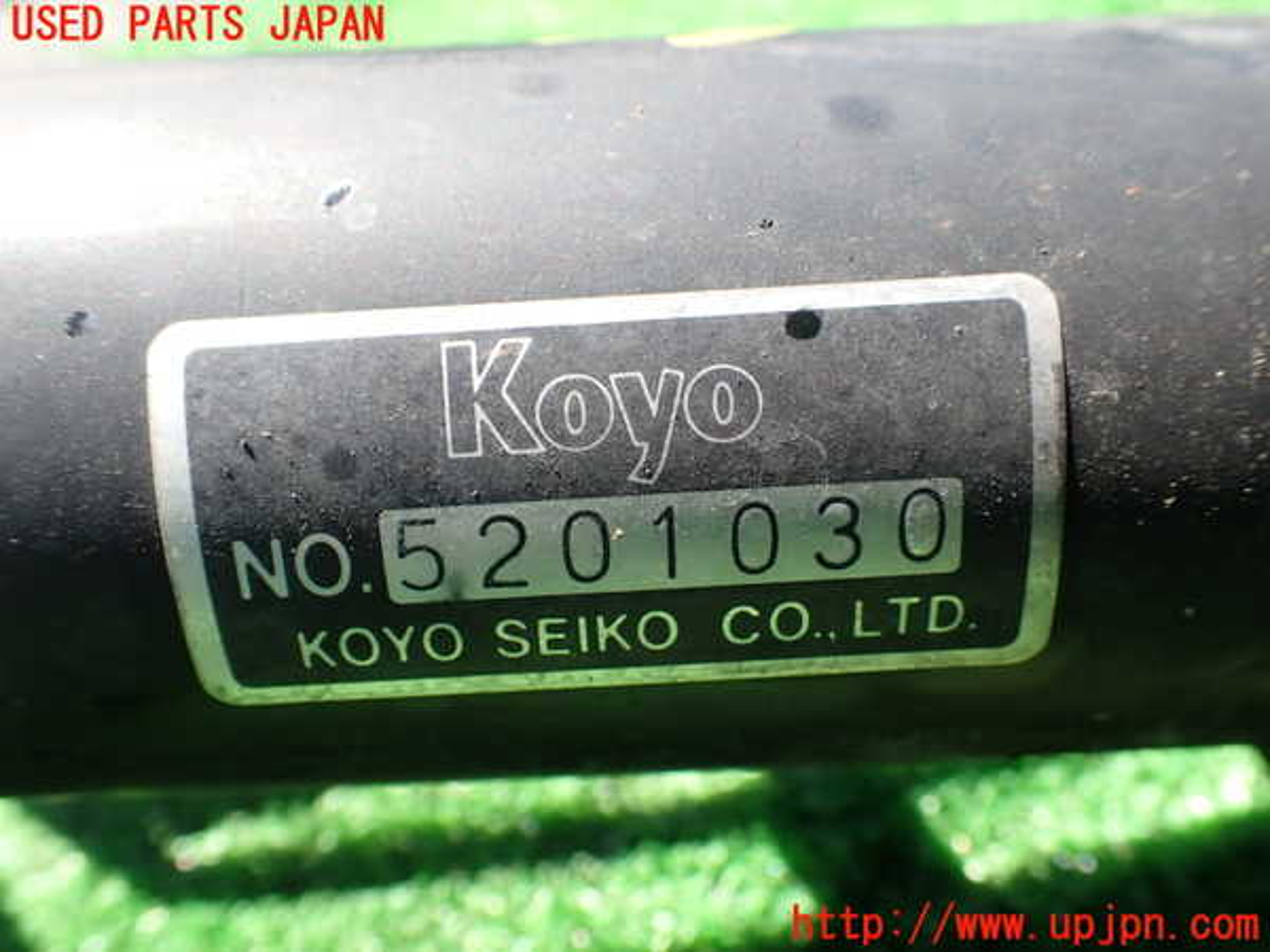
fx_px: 1101
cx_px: 635
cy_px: 476
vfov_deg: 46.8
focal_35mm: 30
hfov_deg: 60.0
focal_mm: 5.4
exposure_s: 1/250
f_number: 3.2
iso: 100
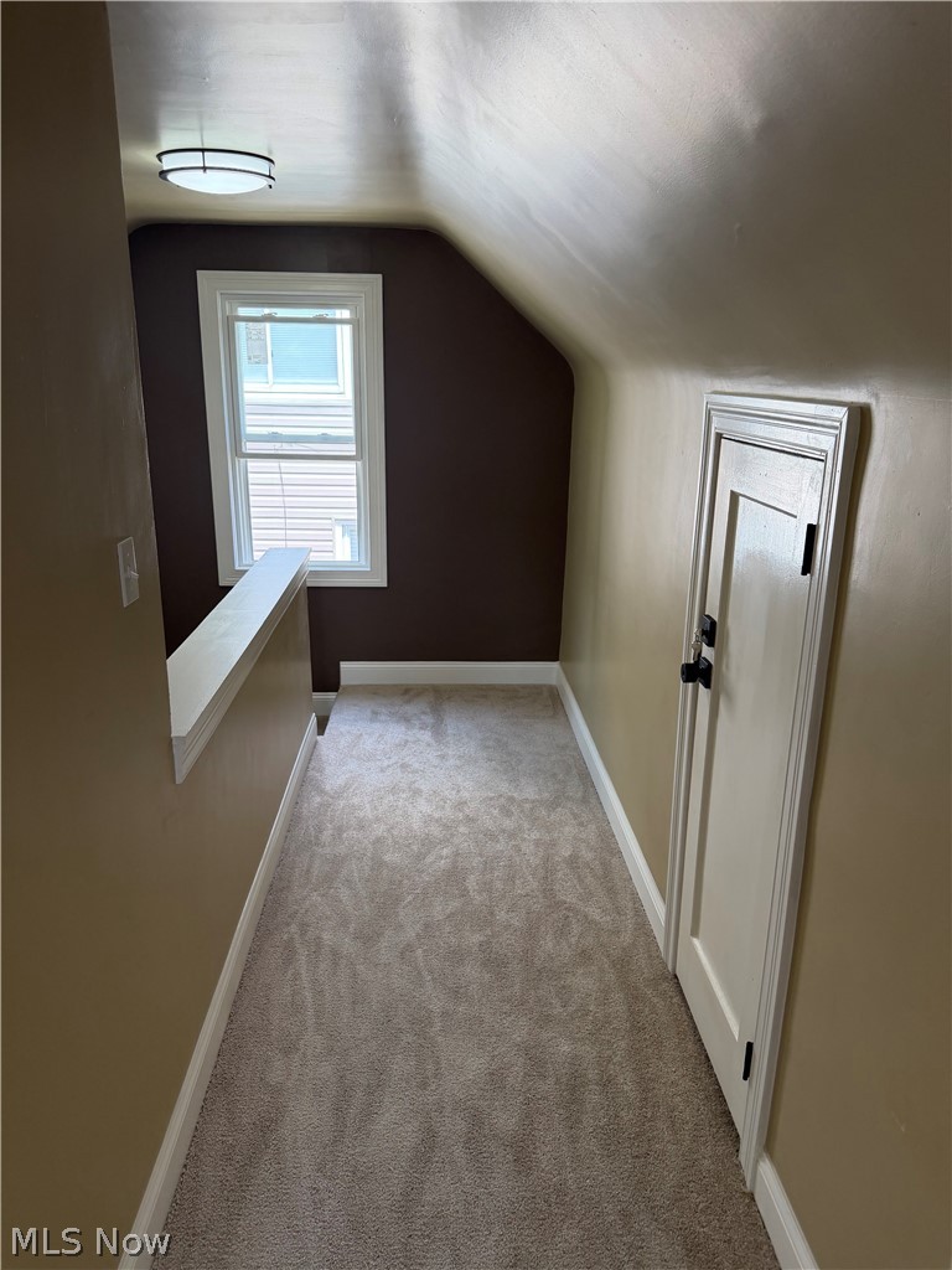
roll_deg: -1.0
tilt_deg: -16.8
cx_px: 476
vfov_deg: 71.6
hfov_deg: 56.8
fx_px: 880
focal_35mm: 24
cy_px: 635
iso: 160
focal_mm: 6.76
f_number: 1.78
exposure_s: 1/229
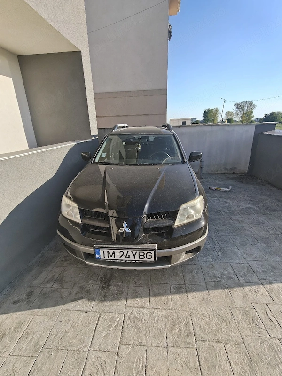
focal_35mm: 16
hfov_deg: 78.1
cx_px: 141
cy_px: 188
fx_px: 174
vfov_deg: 94.5
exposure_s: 1/1429
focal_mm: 2.31
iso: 50
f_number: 2
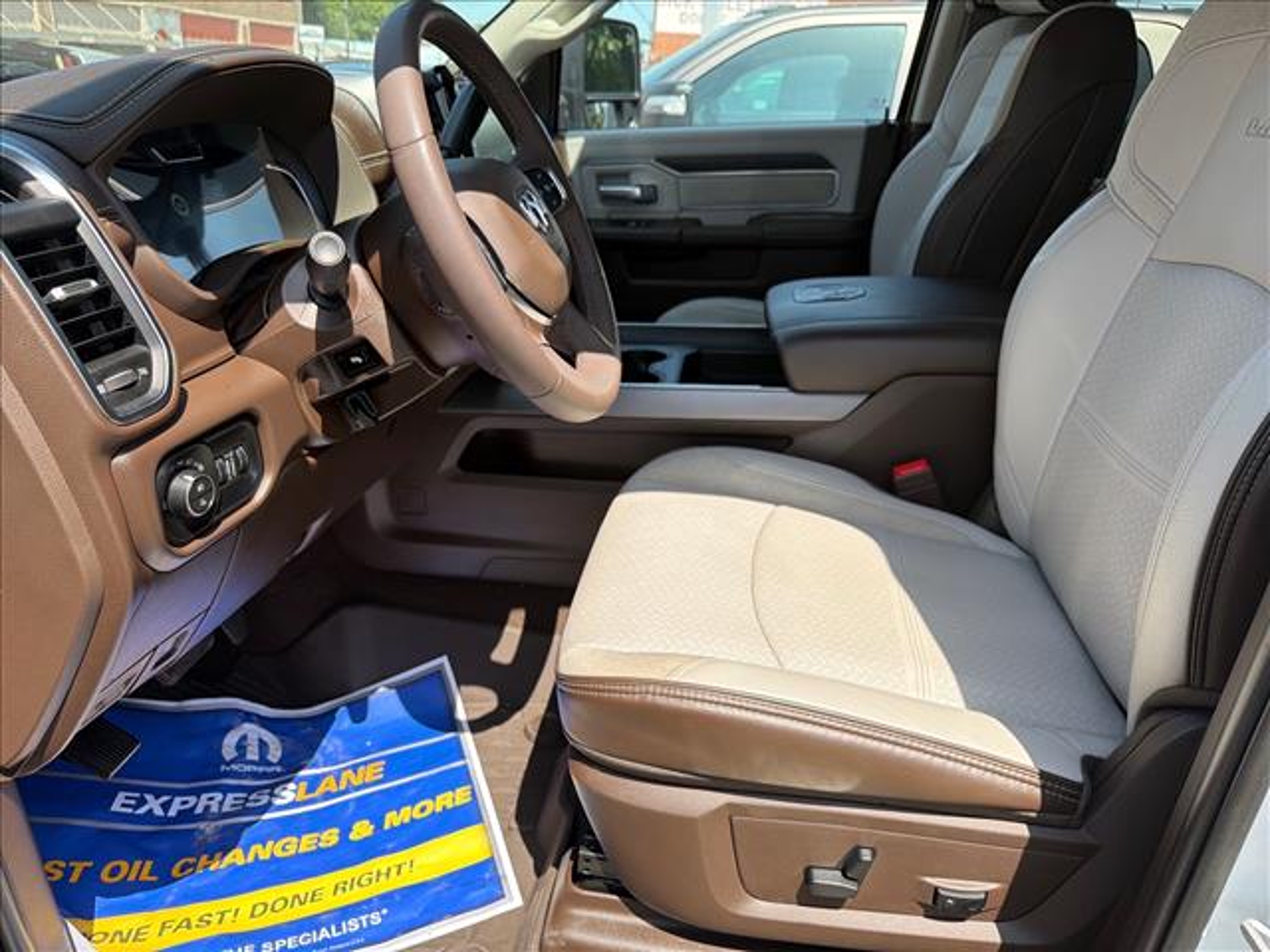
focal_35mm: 24
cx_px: 635
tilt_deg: -21.8
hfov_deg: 71.6
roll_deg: -2.2
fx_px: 881
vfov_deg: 56.8
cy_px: 476
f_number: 1.78
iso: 100
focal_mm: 6.76
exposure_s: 1/1005
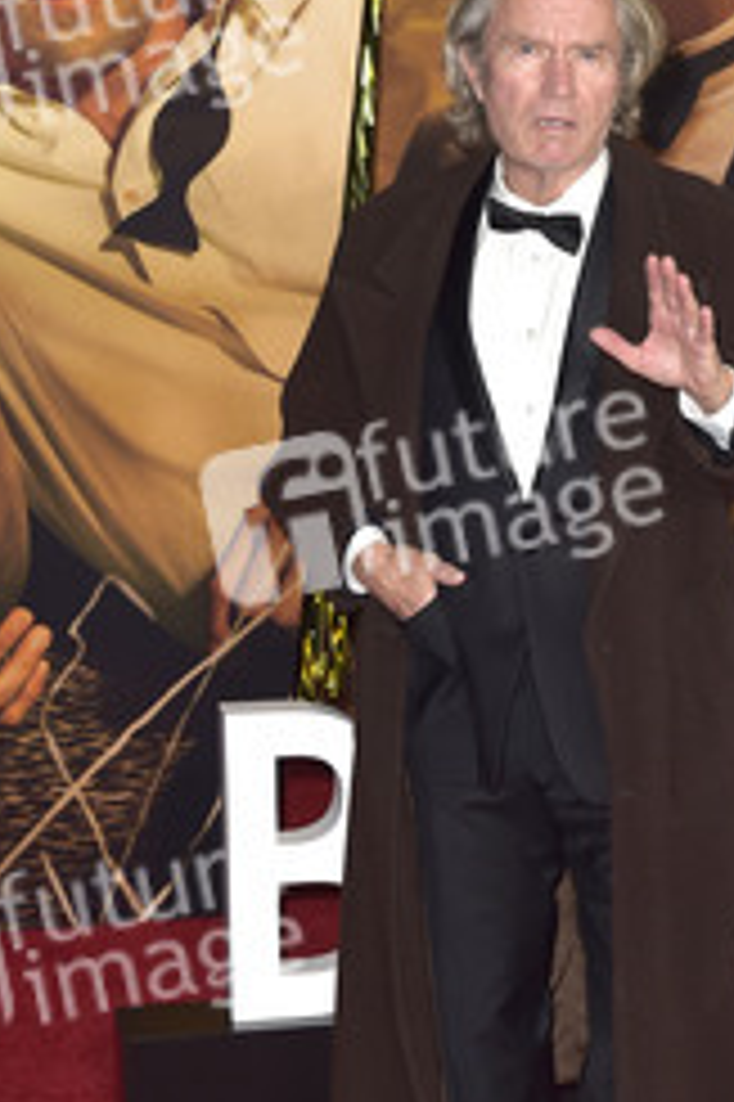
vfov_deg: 23.8
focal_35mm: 85
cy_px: 724
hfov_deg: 16.0
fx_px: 2603
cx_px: 565
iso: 1000
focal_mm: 52
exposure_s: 1/250
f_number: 6.3
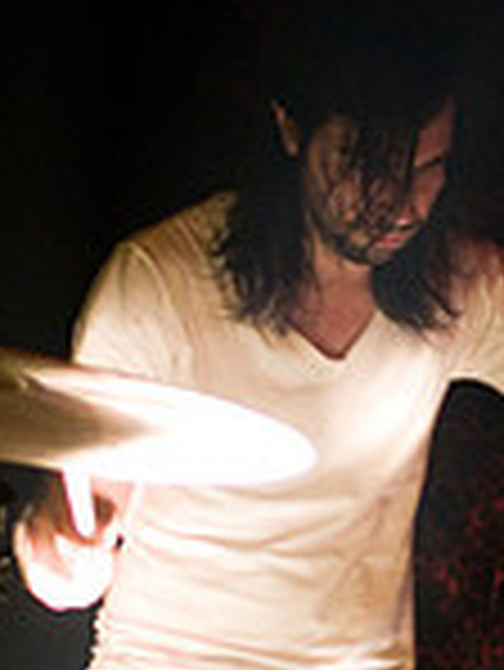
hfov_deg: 8.8
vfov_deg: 11.7
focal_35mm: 168
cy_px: 528
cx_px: 378
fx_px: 3257
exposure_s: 1/40
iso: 1000
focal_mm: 30
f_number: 1.4
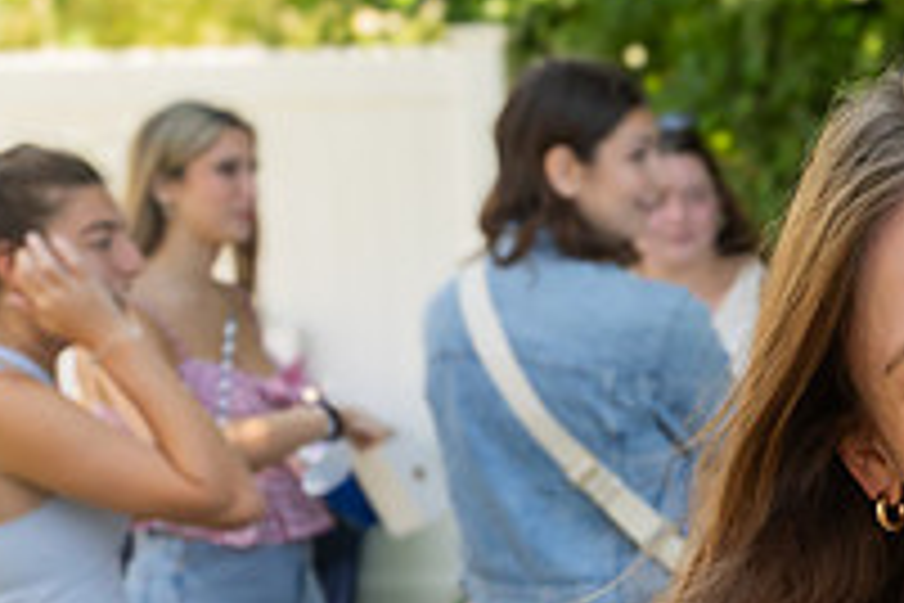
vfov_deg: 12.7
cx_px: 1129
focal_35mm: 108
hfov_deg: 17.9
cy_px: 407
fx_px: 2712
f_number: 5
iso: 640
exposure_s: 1/400
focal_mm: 25
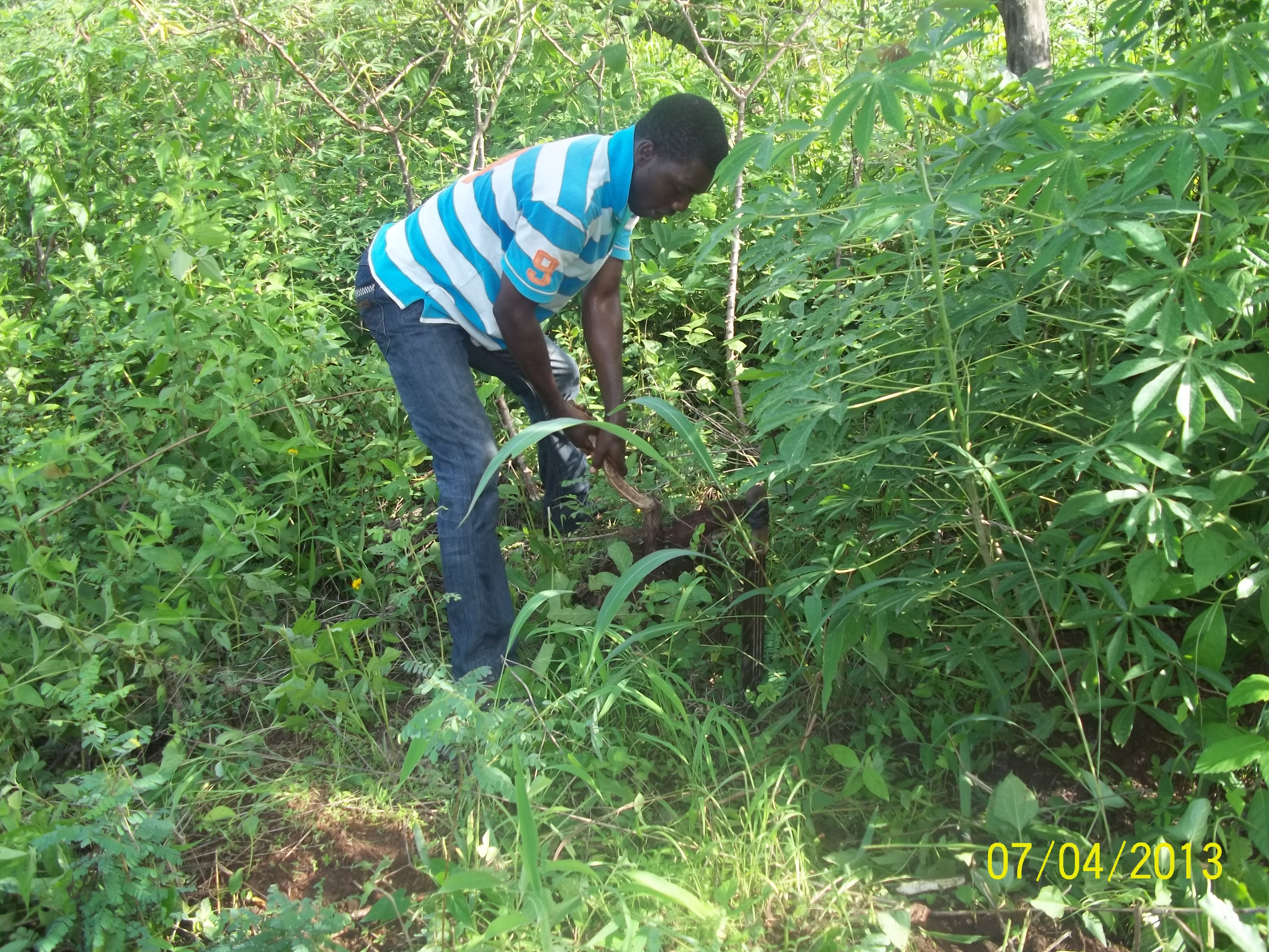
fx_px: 1210
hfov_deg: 55.3
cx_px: 635
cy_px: 489
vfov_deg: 42.9
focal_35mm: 33
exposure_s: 1/160
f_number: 2.9
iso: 64
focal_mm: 5.7
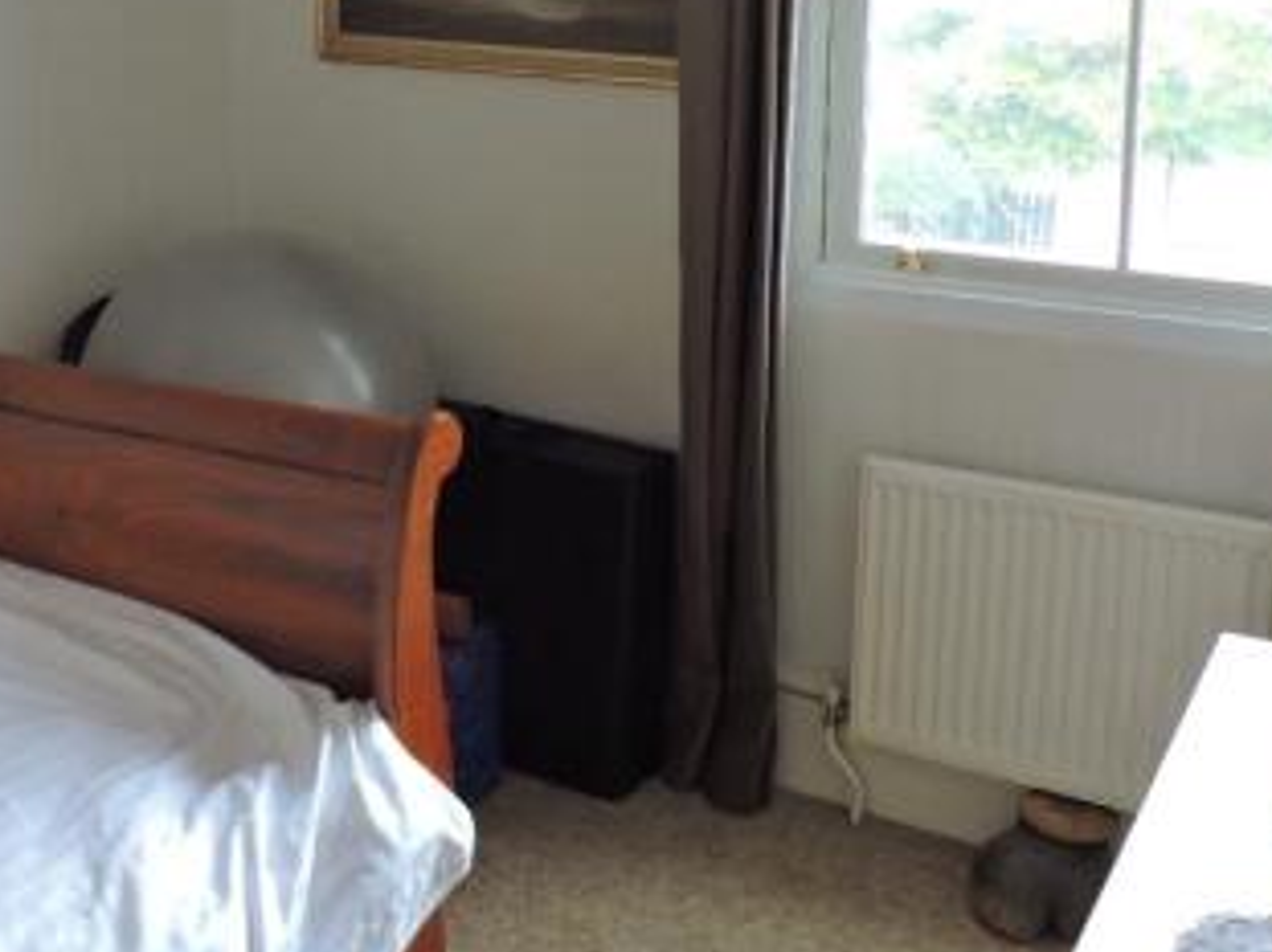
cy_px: 247
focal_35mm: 45
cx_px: 431
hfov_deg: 41.6
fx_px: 1653
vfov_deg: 31.6
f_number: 3
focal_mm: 4.3
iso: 280
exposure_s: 1/30
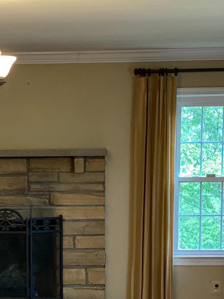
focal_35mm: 112
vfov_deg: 17.3
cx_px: 27
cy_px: 282
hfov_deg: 13.1
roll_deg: +0.5
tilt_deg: -7.4
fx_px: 966
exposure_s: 1/40
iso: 200
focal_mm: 6
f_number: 2
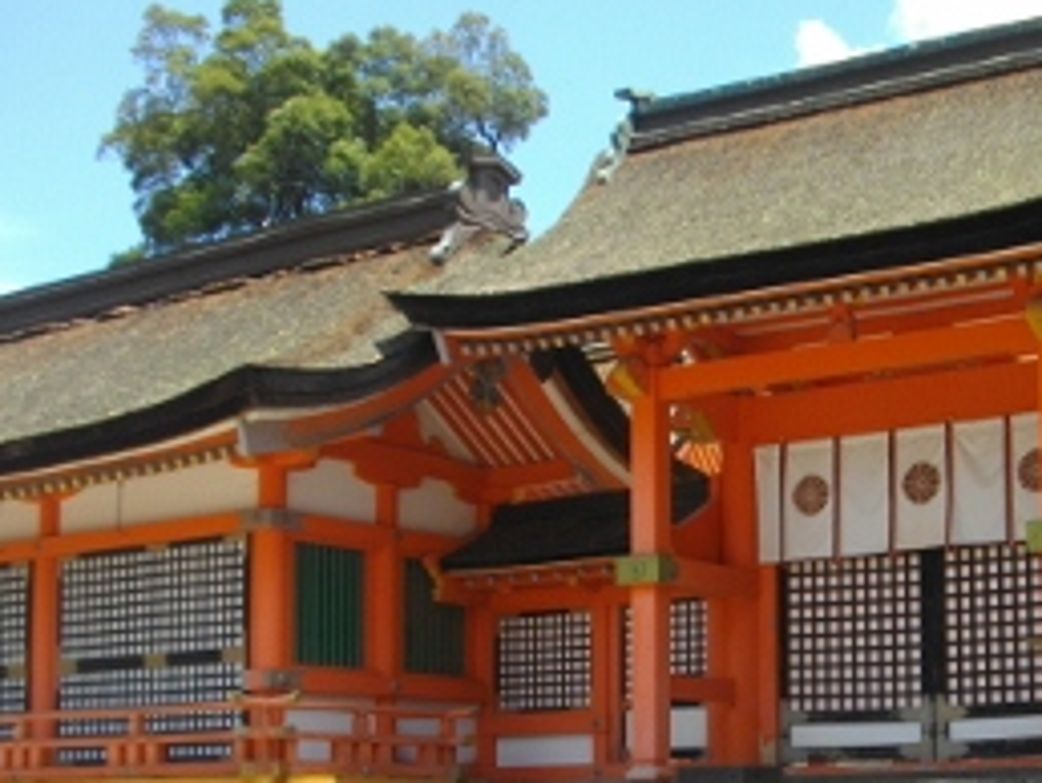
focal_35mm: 62
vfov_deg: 23.5
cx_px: 876
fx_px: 1868
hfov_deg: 30.2
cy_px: 571
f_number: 2.9
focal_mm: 5.7
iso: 100
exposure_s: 1/500
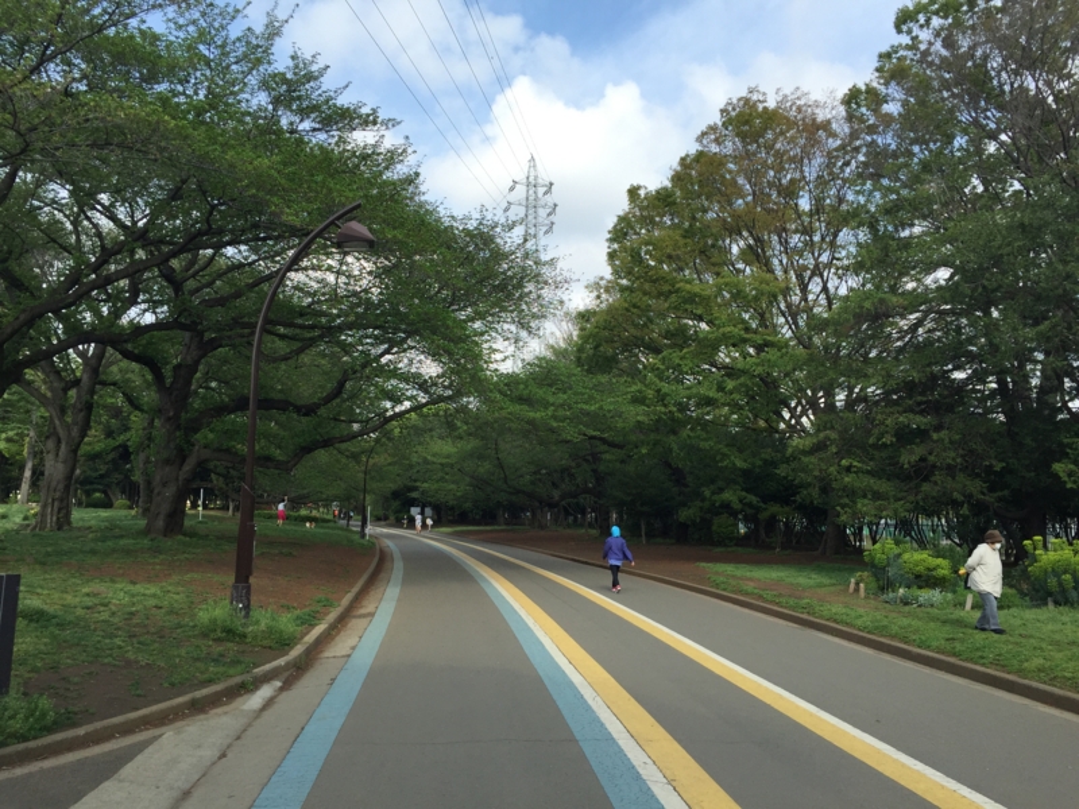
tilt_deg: +7.4
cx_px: 540
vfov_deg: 48.2
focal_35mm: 29
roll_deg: -1.1
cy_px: 404
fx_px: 904
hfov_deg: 61.7
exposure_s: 1/1099
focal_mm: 4.15
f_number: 2.2
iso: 32
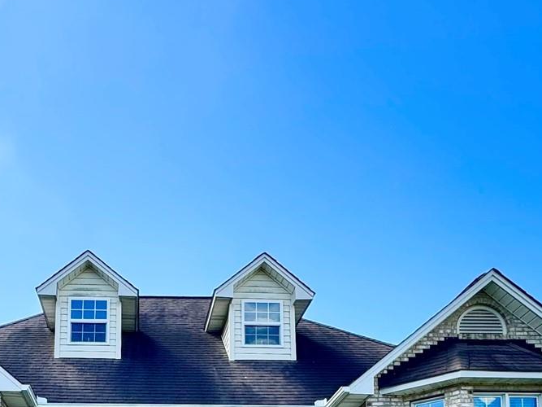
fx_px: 673
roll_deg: -1.1
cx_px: 136
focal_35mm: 43
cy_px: 521
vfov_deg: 28.1
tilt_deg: +7.0
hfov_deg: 42.5
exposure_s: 1/421
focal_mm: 2.22
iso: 40
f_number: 2.2
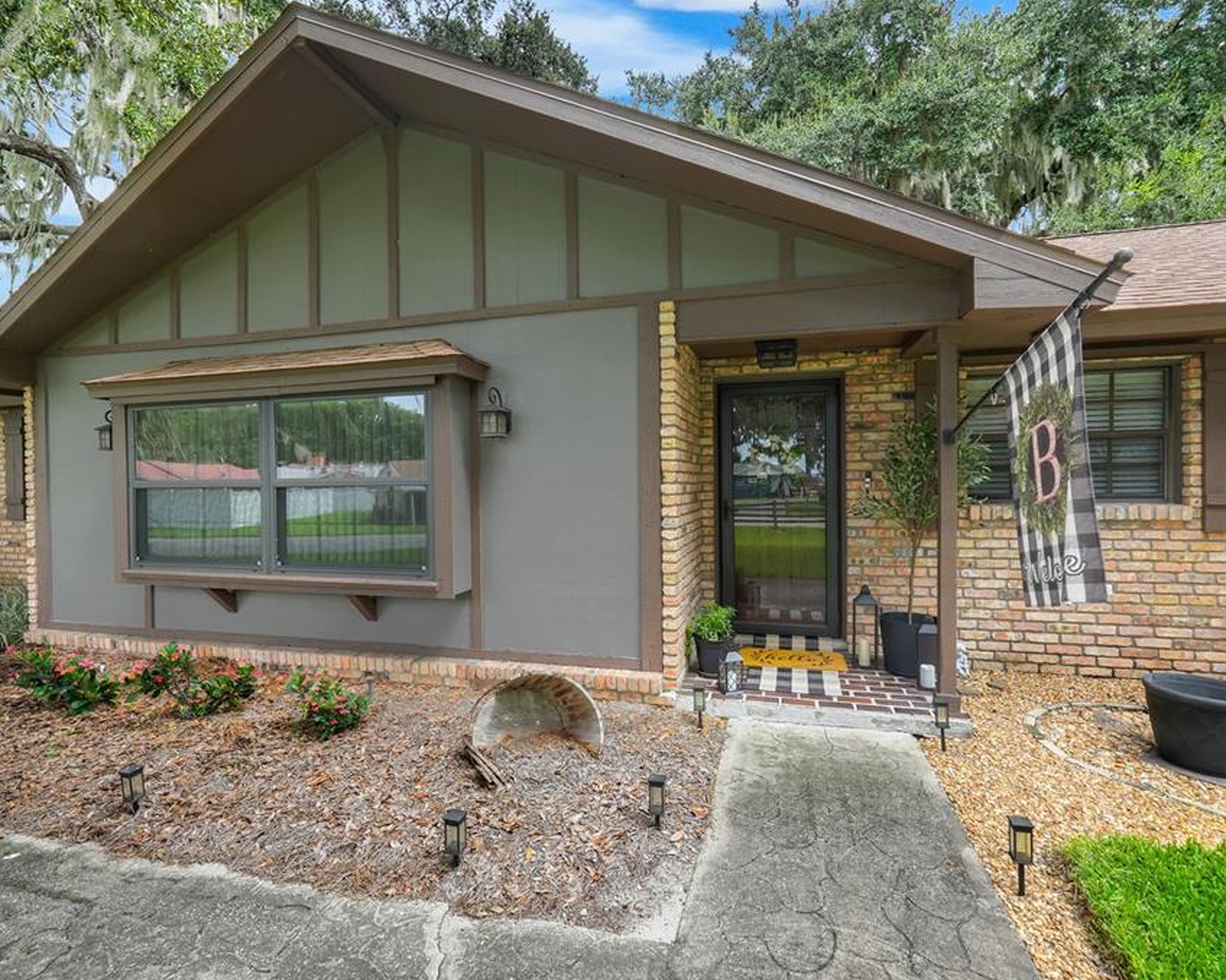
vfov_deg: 77.0
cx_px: 614
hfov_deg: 89.7
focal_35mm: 17
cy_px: 490
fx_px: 617
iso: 250
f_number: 9
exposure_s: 1/5
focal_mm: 10
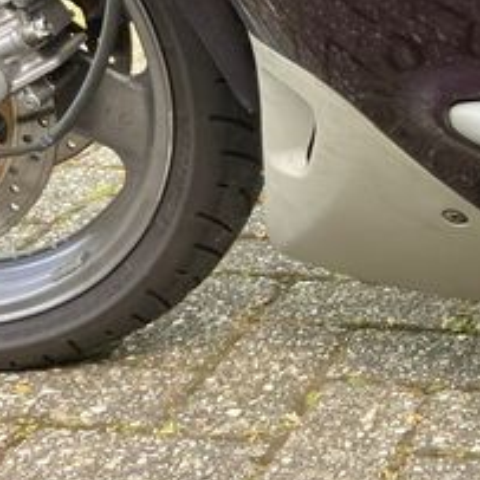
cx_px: 648
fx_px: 1224
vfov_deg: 21.3
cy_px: -24
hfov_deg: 20.1
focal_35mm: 78
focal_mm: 3.99
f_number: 1.8
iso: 50
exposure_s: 1/121
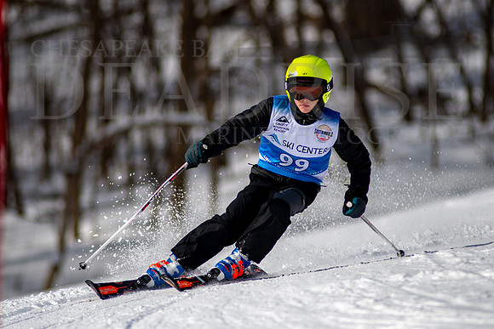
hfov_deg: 4.2
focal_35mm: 491
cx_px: 270
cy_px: 164
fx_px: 6741
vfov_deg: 2.8
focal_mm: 300
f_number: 2.8
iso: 100
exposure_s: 1/6400
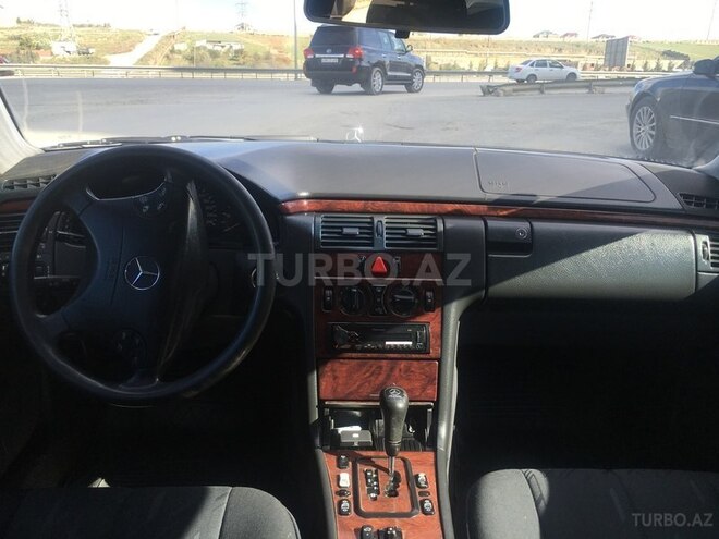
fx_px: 602
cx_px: 360
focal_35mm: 29
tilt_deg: -16.2
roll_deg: -1.8
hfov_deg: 61.7
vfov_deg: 48.2
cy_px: 270
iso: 25
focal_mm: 4.15
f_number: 2.2
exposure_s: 1/351
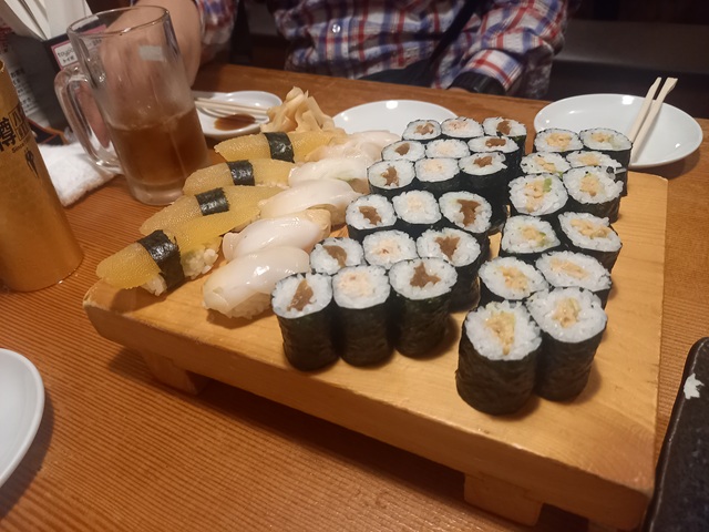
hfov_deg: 69.4
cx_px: 354
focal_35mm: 25
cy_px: 266
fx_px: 512
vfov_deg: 54.9
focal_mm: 4.65
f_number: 1.8
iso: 500
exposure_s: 1/30
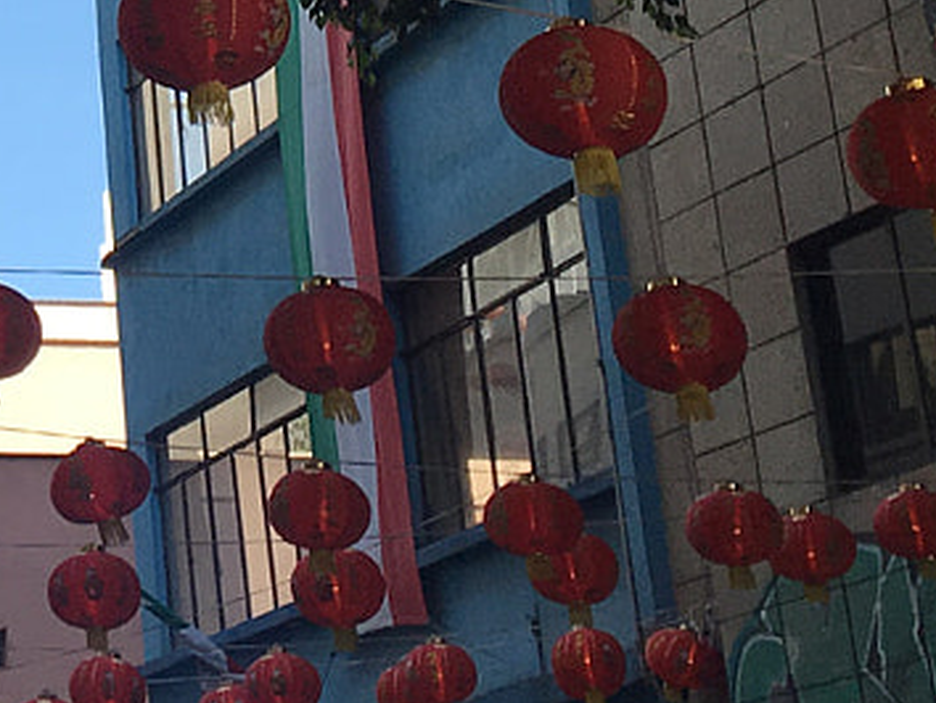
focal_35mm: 131
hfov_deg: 14.4
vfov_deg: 10.6
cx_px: -296
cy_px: -595
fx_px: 3545
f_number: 2.2
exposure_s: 1/455
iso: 25
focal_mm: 4.15
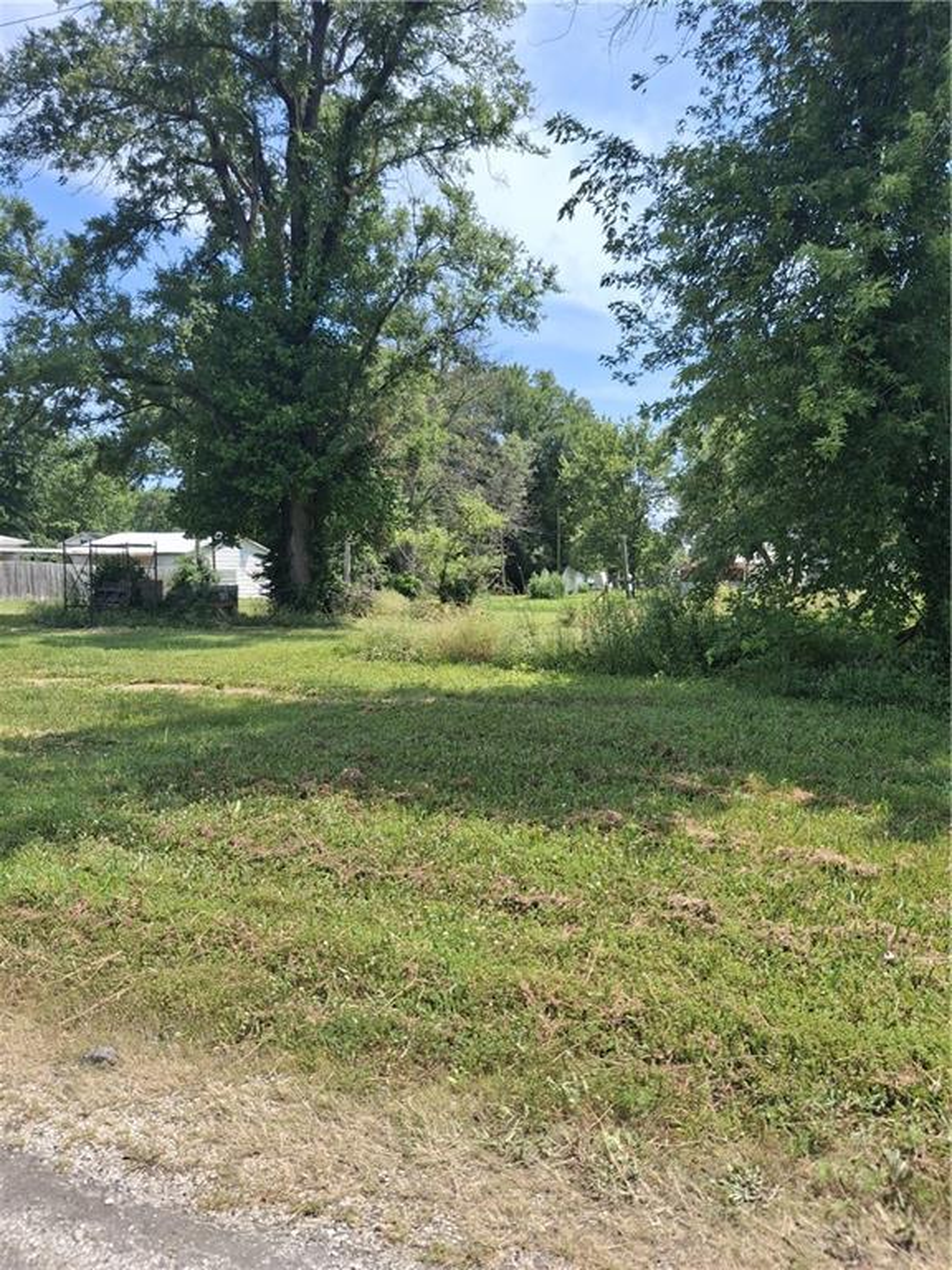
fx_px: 917
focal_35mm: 25
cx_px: 476
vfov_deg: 69.4
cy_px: 635
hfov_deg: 54.9
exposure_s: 1/1613
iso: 32
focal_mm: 4.69
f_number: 1.8
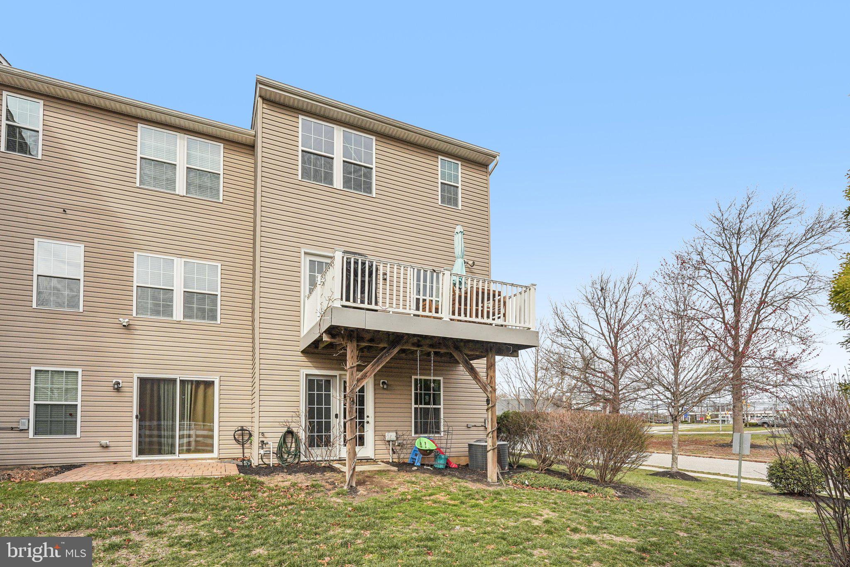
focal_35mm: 16
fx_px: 375
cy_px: 284
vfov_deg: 74.1
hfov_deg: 97.1
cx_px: 425
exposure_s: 1/1600
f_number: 8
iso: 500
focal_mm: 15.9
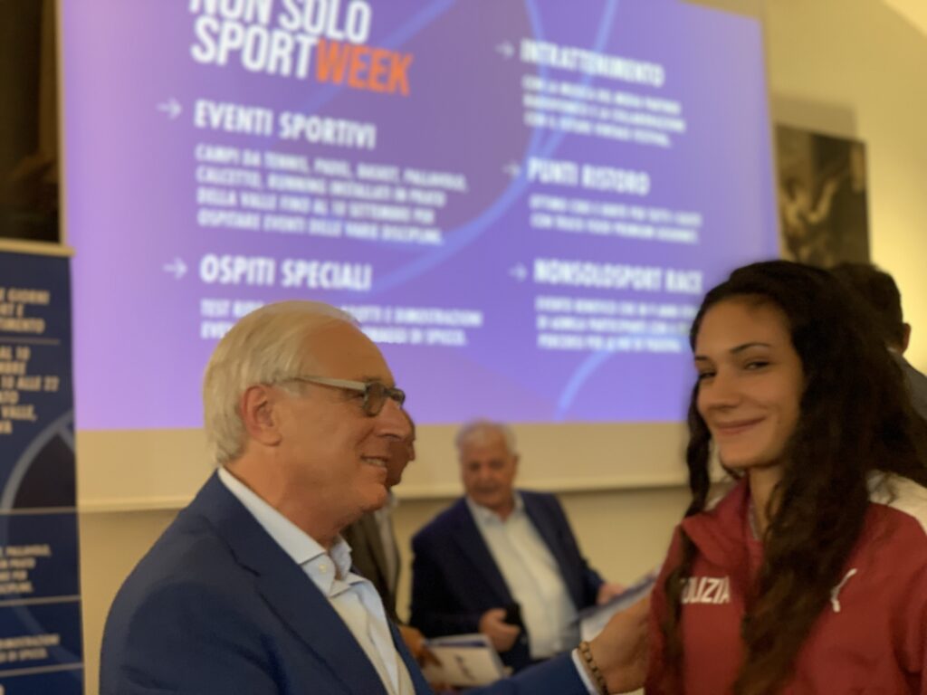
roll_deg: +2.1
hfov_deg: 36.8
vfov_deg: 28.0
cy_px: 348
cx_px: 464
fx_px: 1393
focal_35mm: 52
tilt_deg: +6.6
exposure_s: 1/50
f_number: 2.4
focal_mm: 6
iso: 80
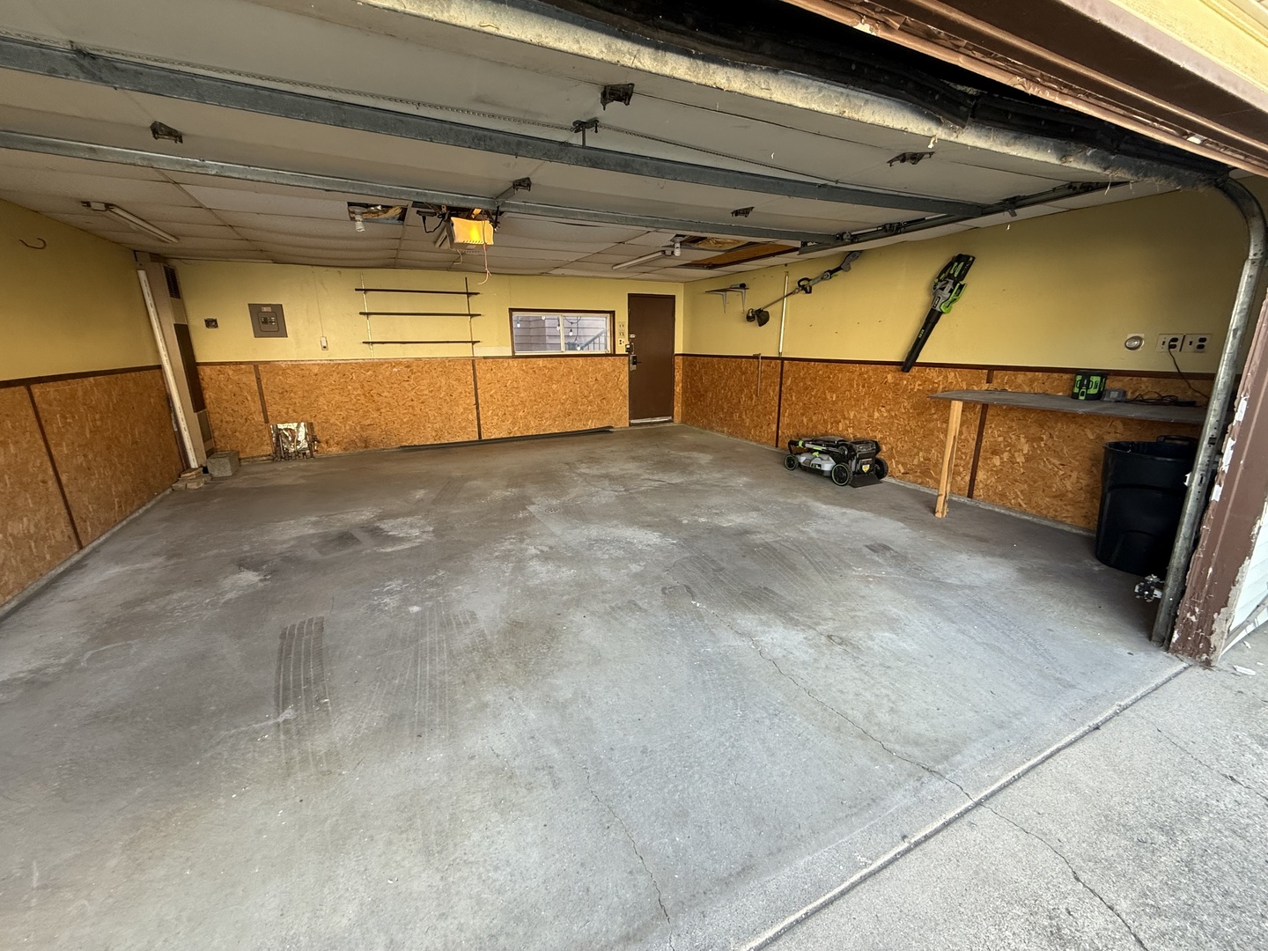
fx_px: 513
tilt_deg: -14.1
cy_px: 476
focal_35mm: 14
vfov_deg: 85.7
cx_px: 634
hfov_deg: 102.1
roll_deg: +0.7
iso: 125
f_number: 2.2
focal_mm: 2.22
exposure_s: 1/99
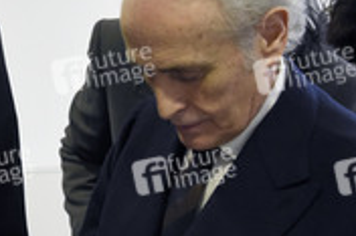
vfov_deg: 9.7
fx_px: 1393
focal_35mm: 141
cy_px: 121
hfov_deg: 14.1
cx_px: -72
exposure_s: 1/100
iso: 4000
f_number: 5.6
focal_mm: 55
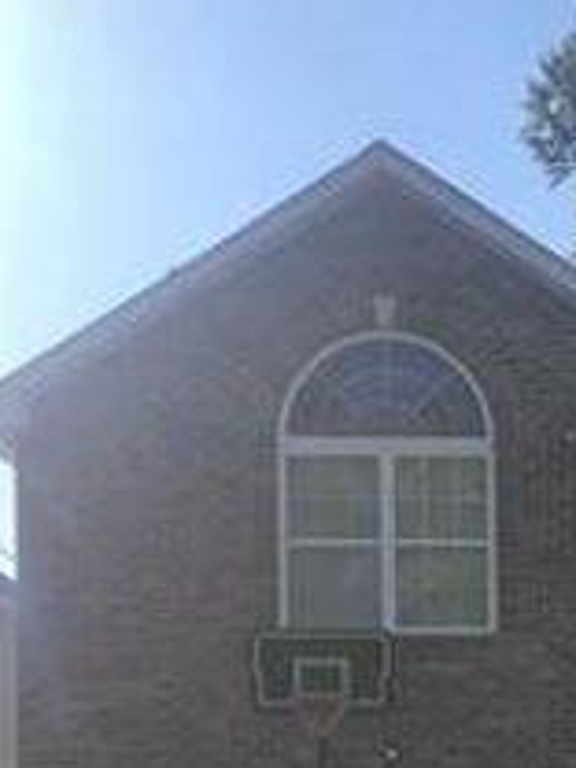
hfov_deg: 15.8
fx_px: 1997
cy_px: 899
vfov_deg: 20.5
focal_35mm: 90
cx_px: 676
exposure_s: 1/1715
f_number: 1.8
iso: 20
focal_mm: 3.99
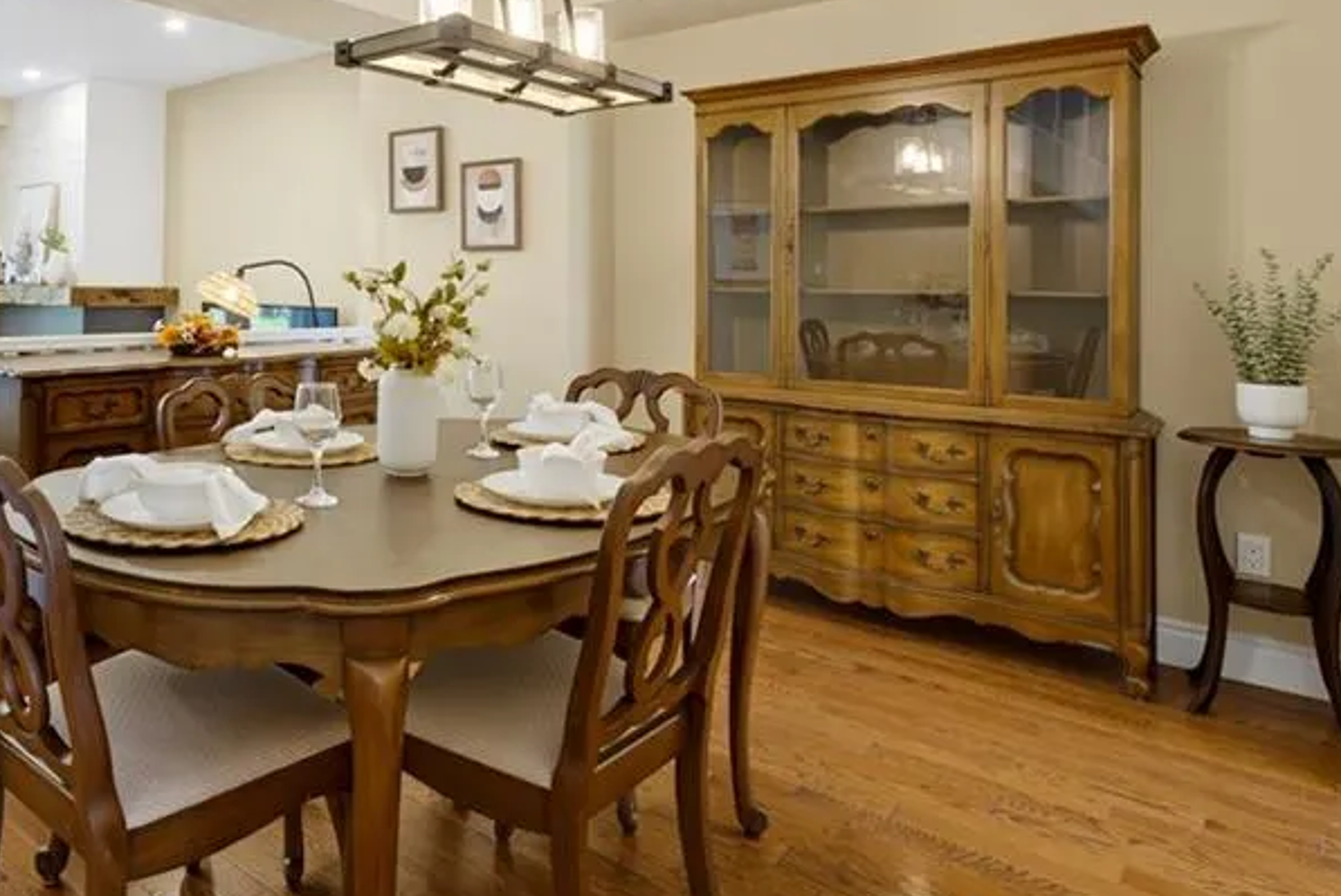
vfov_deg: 51.9
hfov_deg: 69.2
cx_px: 346
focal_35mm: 24
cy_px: 276
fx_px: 895
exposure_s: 1/3.33
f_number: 9
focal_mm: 14
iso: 800
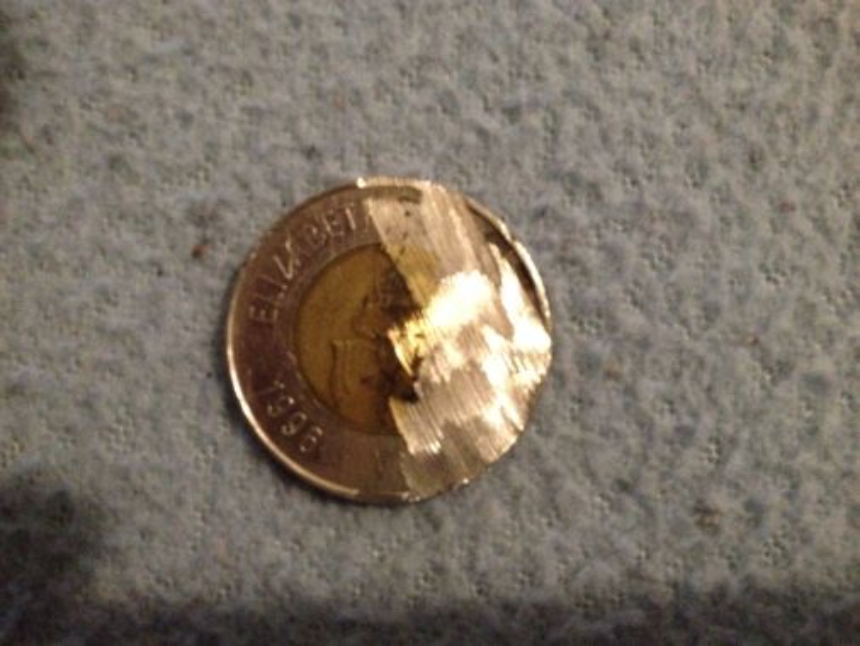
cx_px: 430
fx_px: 870
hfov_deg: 52.6
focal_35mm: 35
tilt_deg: -80.8
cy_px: 323
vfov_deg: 40.7
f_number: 2.4
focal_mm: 4.28
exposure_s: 1/15
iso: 800
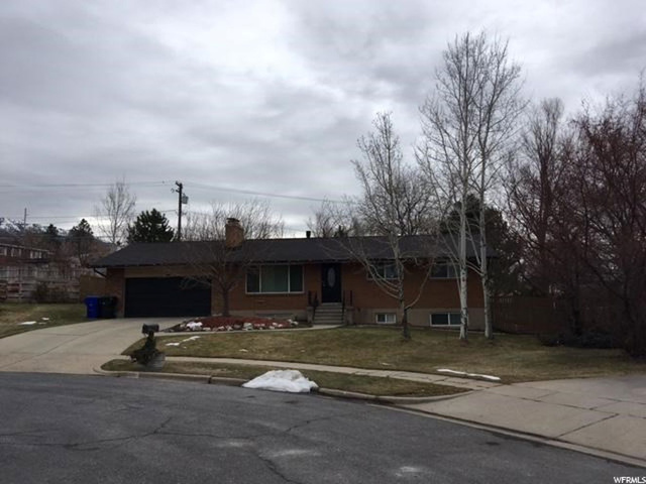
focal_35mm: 29
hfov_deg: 61.7
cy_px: 242
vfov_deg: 48.2
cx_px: 323
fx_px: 541
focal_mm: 4.15
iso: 25
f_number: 2.2
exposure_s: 1/1083
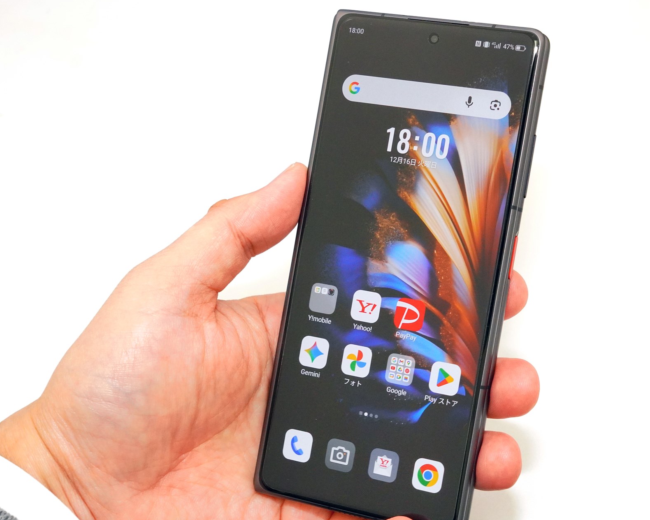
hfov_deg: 25.9
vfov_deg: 20.9
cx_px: 369
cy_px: 259
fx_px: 1412
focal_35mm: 73
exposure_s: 1/80
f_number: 9
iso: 3200
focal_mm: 42.9
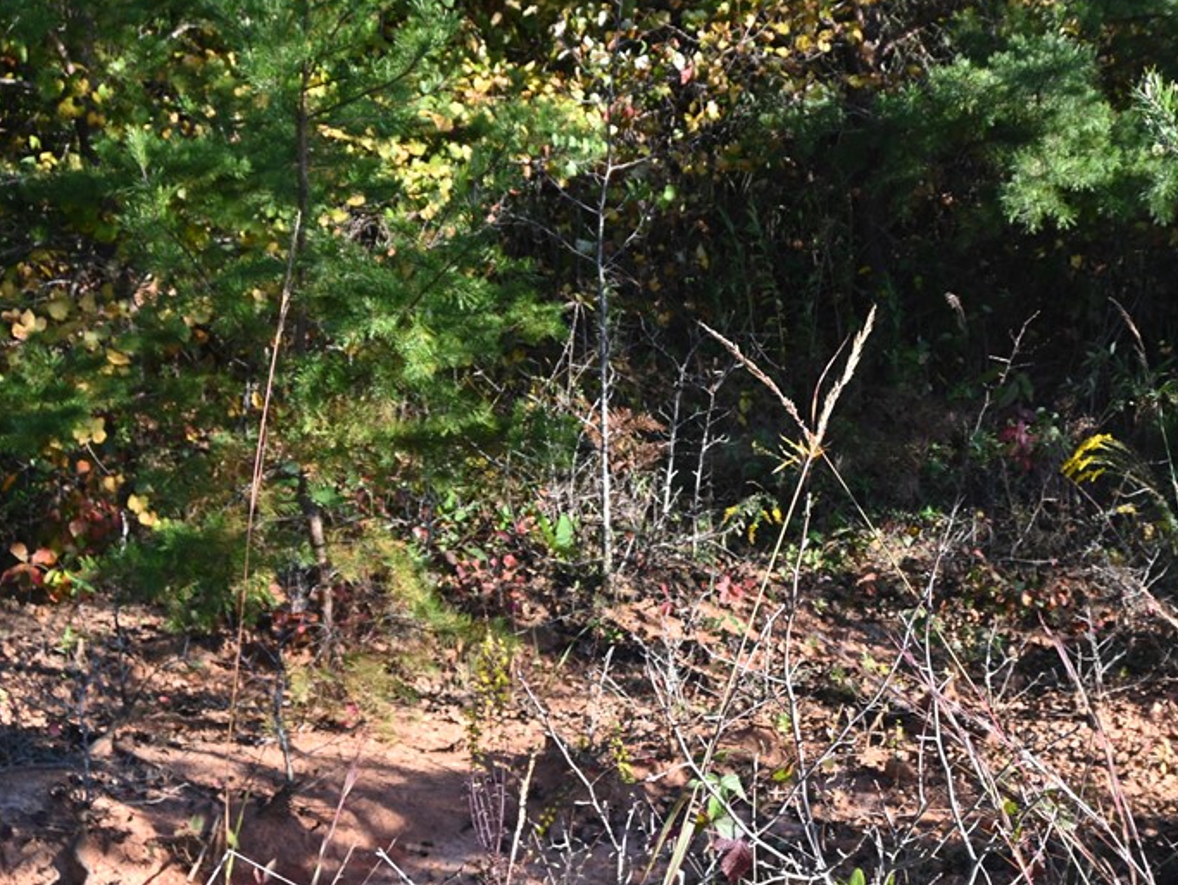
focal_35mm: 56
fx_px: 1912
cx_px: 885
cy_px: 493
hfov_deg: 33.6
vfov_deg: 26.0
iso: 110
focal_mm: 24.5
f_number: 5.6
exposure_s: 1/125
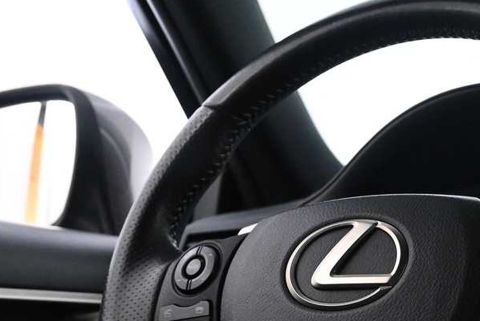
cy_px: 307
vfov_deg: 17.0
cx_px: 380
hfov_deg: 25.4
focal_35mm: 79
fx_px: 1049
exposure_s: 1/50
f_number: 3.8
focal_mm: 19.5
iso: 3200
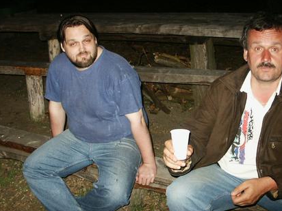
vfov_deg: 28.6
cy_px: 113
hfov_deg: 37.4
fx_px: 415
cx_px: 166
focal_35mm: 51
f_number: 3
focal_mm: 7.18
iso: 200
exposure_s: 1/45
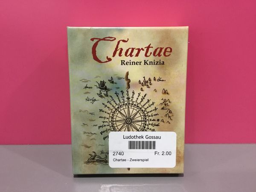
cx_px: 128
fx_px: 229
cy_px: 96
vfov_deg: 45.4
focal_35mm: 31
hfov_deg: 58.4
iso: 250
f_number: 2.4
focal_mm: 3.3
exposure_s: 1/33
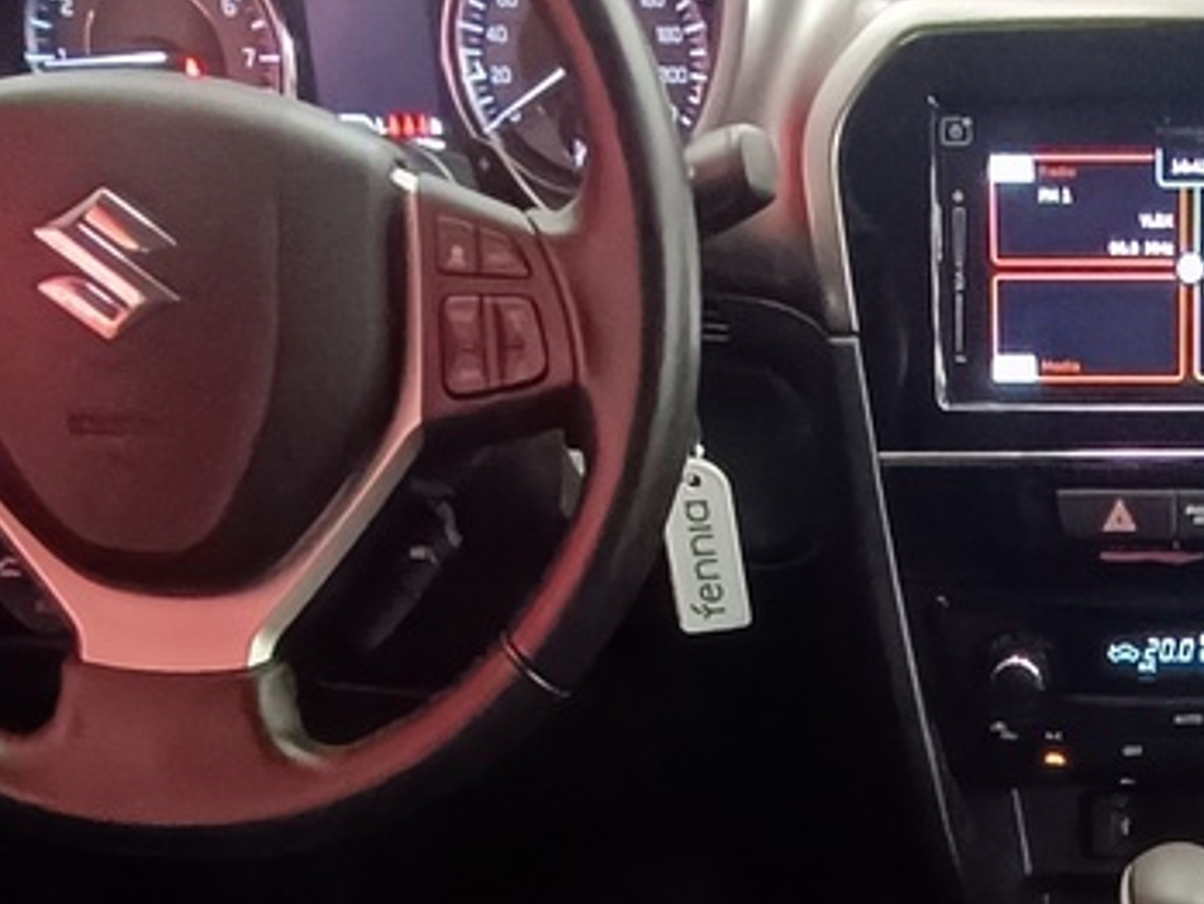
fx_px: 2296
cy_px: 1366
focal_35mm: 66
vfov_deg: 19.4
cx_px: 1166
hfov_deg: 27.9
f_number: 2.2
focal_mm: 1.66
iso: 796
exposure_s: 1/33.3
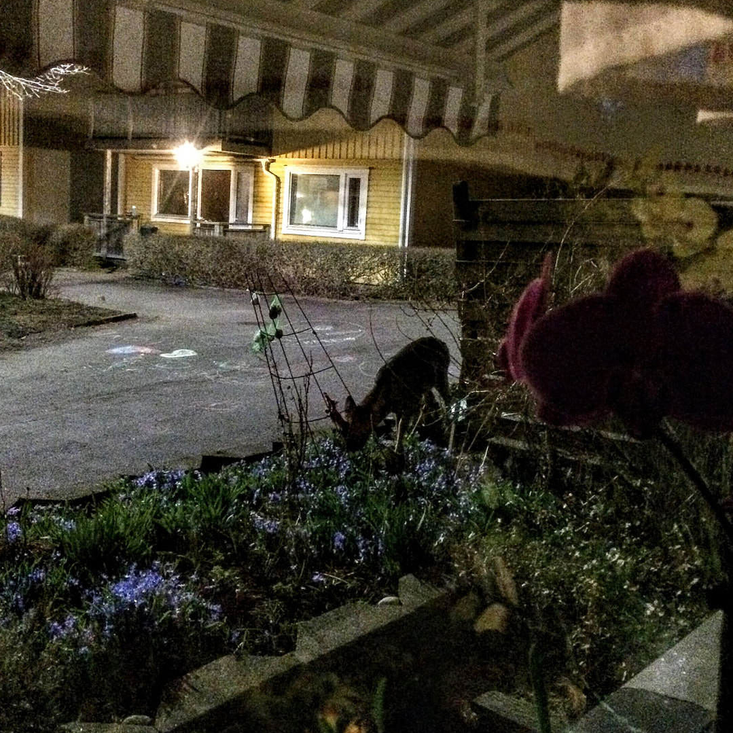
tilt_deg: -7.1
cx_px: 342
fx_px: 910
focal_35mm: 38
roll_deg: -2.1
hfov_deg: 43.8
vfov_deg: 43.8
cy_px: 322
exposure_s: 1/17
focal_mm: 4.15
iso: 2000
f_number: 2.2
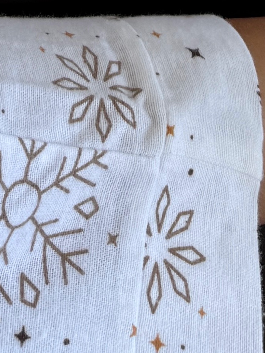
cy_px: -617
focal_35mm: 148
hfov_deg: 9.9
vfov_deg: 10.5
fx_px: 1510
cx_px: -28
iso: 50
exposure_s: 1/121
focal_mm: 6.76
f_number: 1.78
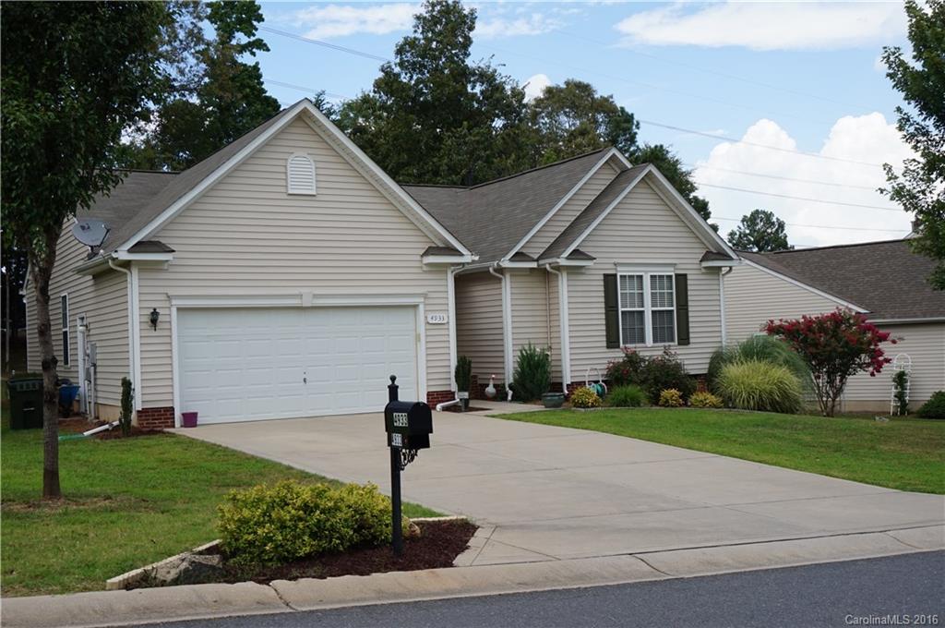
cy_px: 314
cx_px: 472
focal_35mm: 39
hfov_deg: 49.6
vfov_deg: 34.1
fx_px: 1022
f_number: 11
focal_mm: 26
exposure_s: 1/80
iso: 100
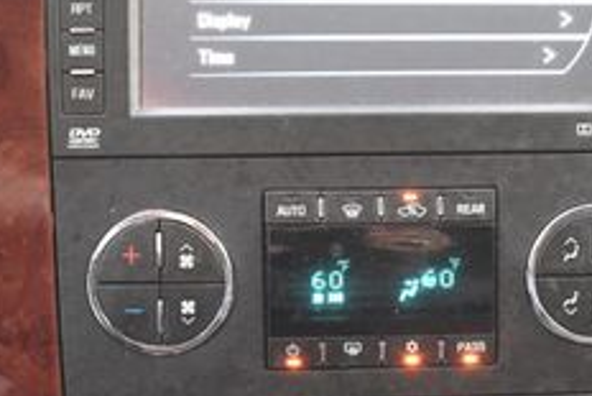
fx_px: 1497
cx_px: 472
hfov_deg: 22.1
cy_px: 204
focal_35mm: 91
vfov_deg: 15.0
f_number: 6.3
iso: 1600
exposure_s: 1/15
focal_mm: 22
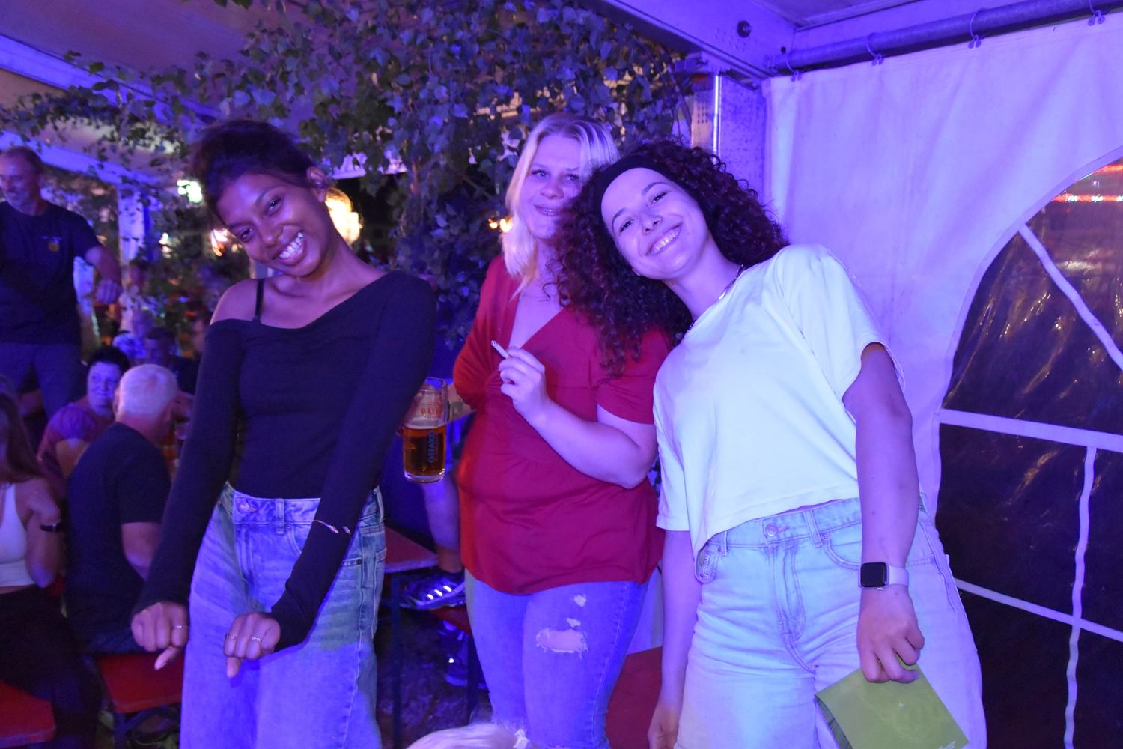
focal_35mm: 39
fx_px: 1216
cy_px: 374
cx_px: 562
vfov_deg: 34.2
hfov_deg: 49.6
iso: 6400
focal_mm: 26
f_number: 4
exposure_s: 1/60
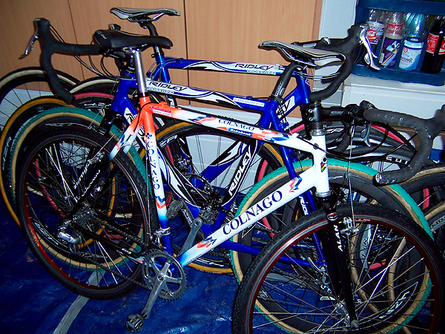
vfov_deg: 42.9
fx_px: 424
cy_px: 167
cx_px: 222
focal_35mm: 33
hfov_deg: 55.4
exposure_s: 1/60
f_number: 2.8
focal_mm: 5.5
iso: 80
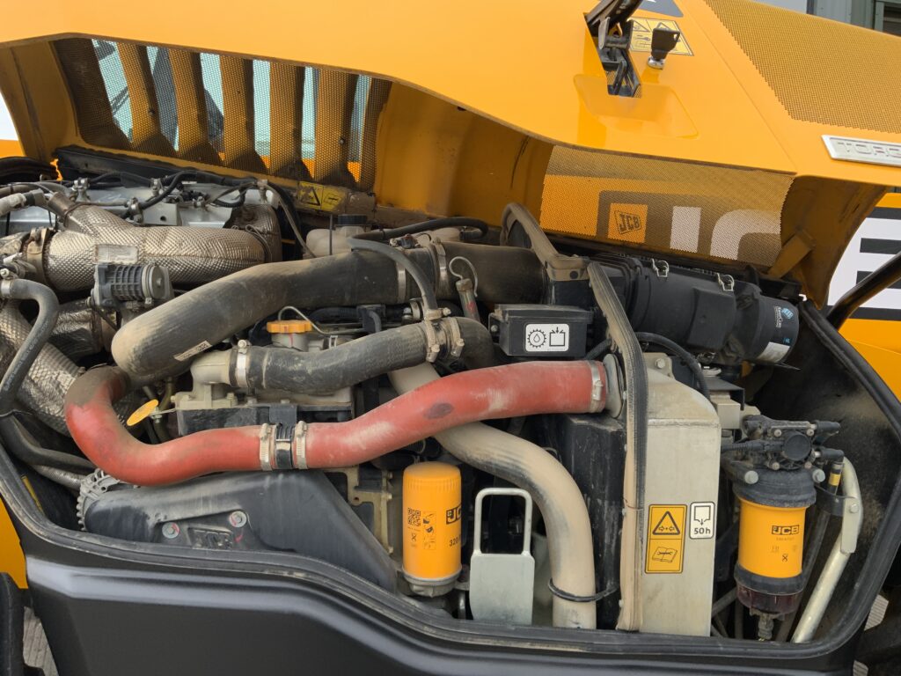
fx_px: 755
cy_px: 338
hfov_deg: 61.7
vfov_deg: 48.2
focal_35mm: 29
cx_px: 450
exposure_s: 1/314
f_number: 1.8
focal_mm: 3
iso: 16
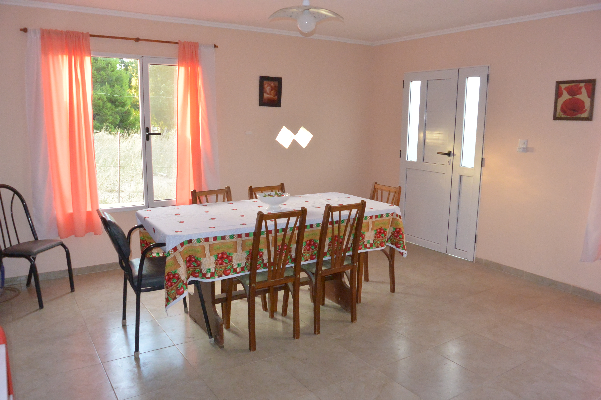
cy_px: 200
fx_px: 451
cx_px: 300
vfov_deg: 47.9
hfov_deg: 67.4
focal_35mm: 27
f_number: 5.6
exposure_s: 1/60
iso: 800
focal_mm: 10
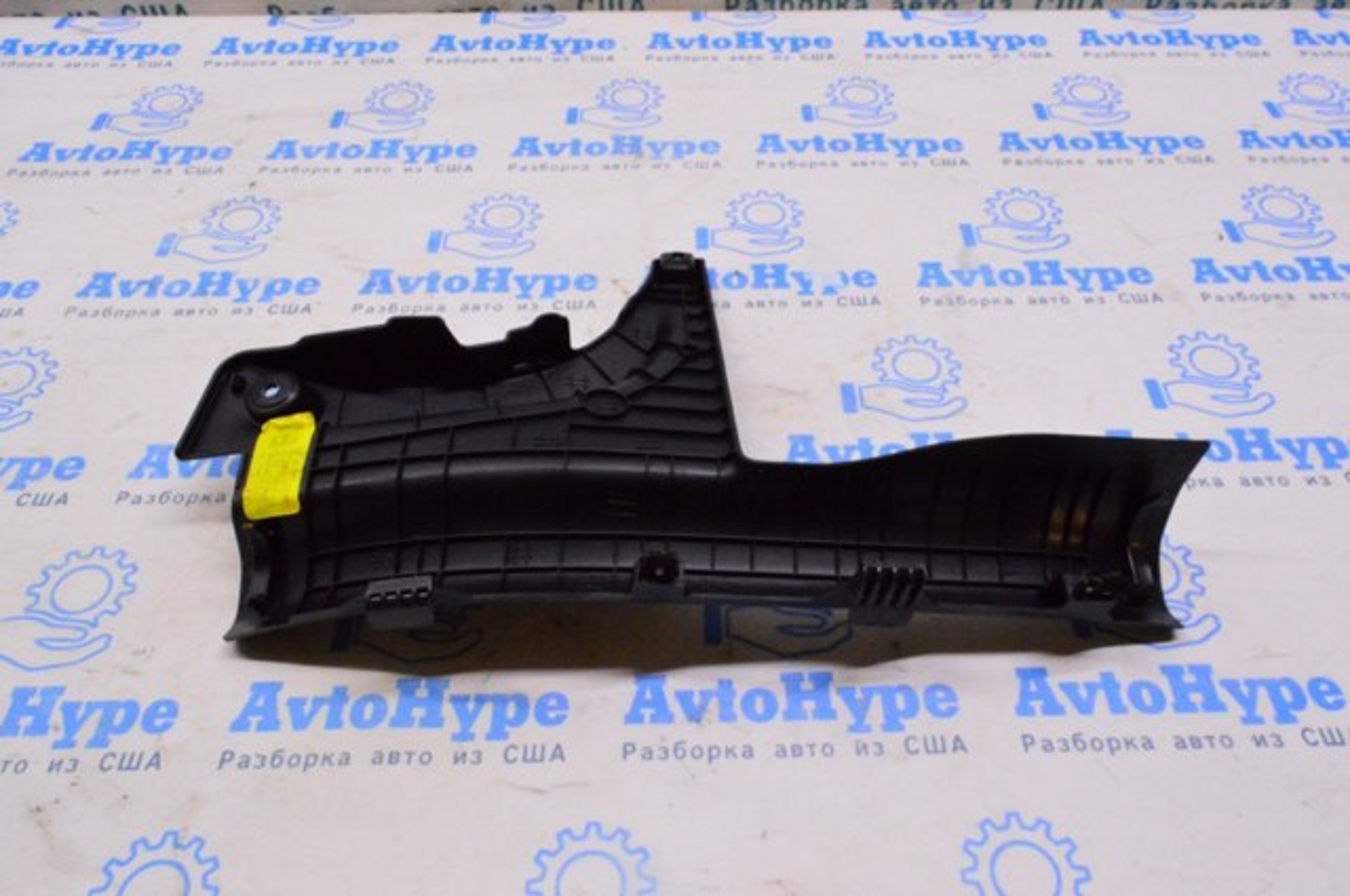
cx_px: 675
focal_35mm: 27
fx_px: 1011
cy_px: 448
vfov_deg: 47.8
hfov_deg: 67.4
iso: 6400
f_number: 22
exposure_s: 1/40
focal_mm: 18
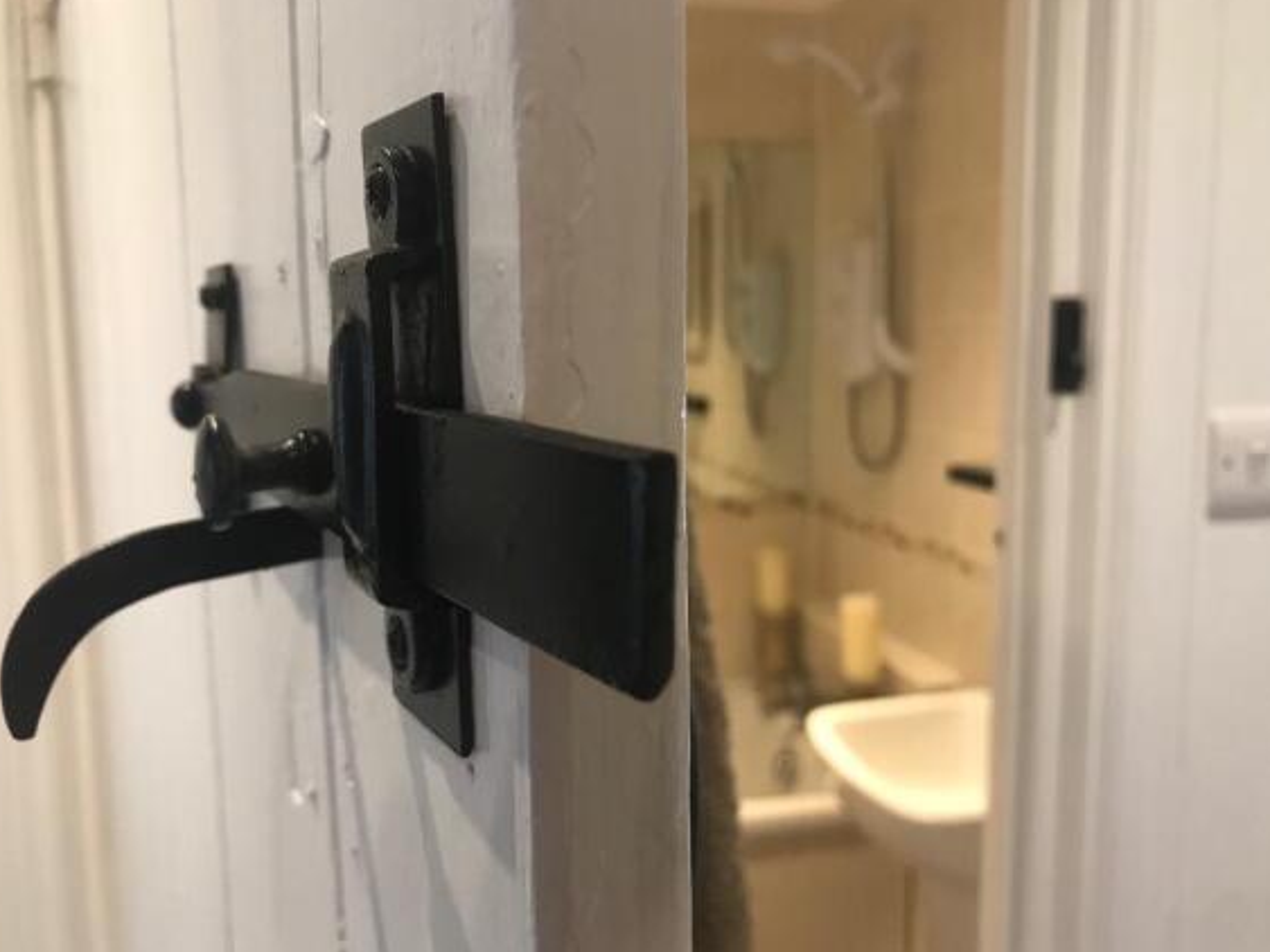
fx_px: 1064
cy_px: 477
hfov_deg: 61.7
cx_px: 624
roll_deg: +0.4
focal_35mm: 29
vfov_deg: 48.2
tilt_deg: -6.2
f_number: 1.8
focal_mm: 3.99
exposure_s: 1/17
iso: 50
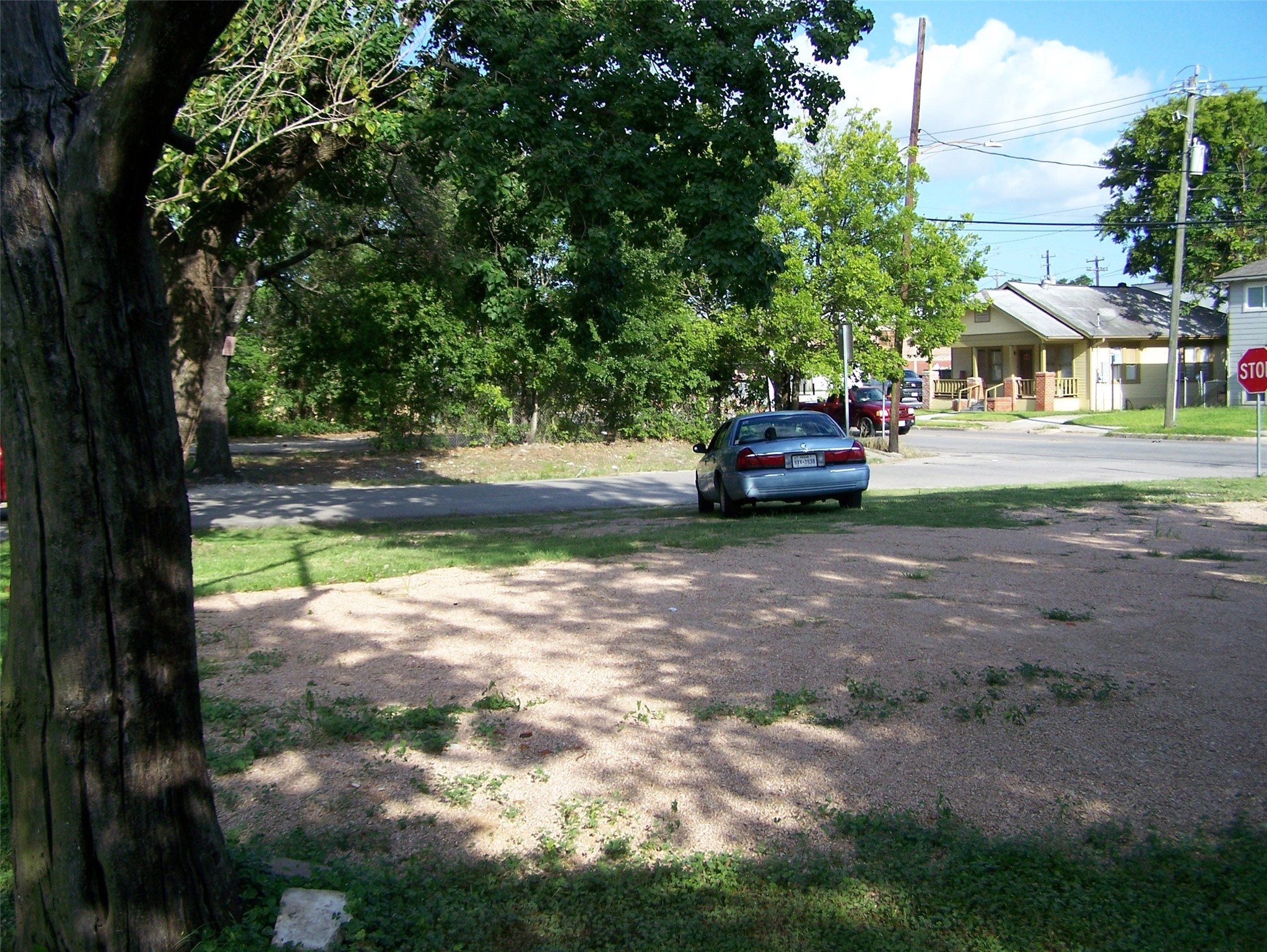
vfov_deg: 37.8
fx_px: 1392
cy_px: 476
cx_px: 634
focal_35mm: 38
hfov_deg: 49.0
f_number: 2.8
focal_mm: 6.3
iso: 80
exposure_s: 1/640
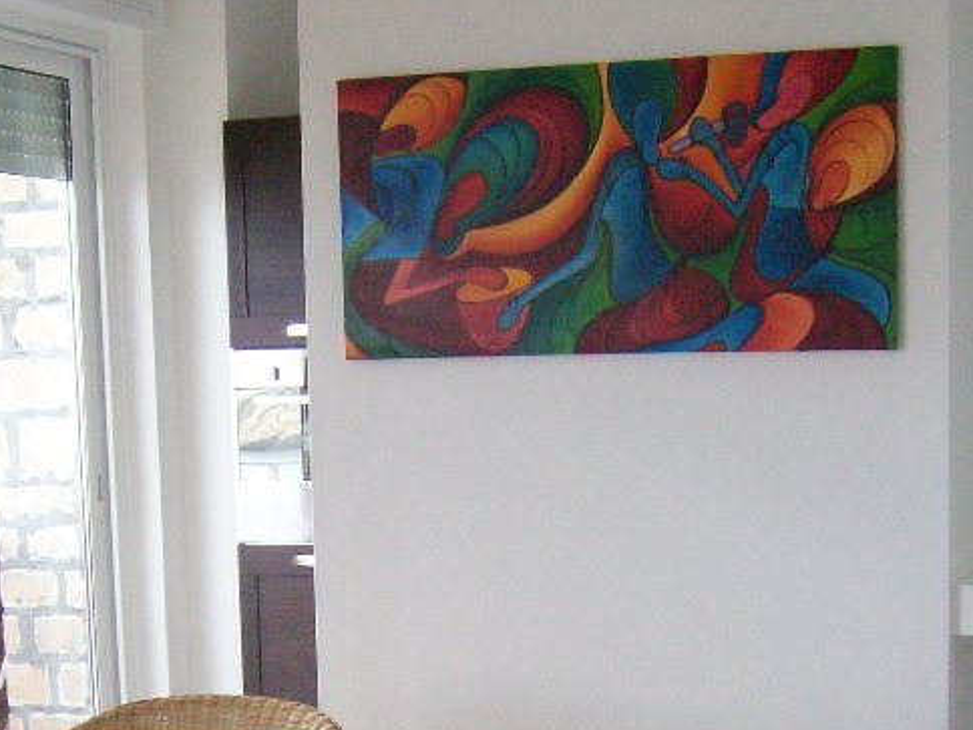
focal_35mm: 74
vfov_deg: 19.3
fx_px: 2080
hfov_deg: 26.3
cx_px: 571
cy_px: 752
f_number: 2.8
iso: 200
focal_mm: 5.8
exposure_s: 1/65.9
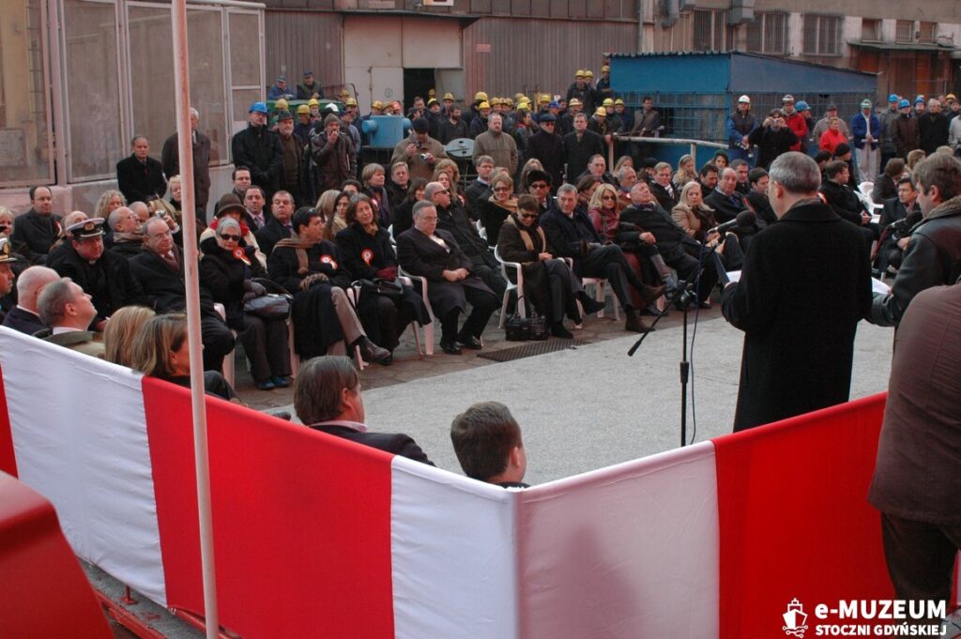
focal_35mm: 51
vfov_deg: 26.4
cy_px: 320
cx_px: 480
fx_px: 1360
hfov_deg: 38.9
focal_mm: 34
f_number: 9
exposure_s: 1/125
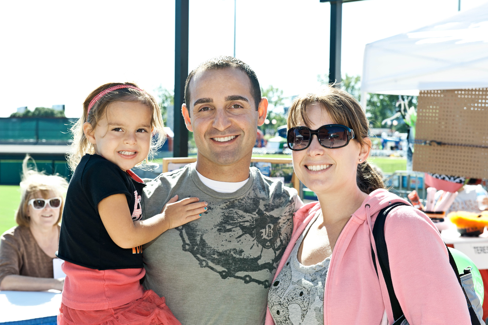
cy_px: 162
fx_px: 948
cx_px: 244
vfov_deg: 19.4
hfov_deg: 28.9
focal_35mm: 70
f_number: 9
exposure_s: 1/200
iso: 400
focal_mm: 70
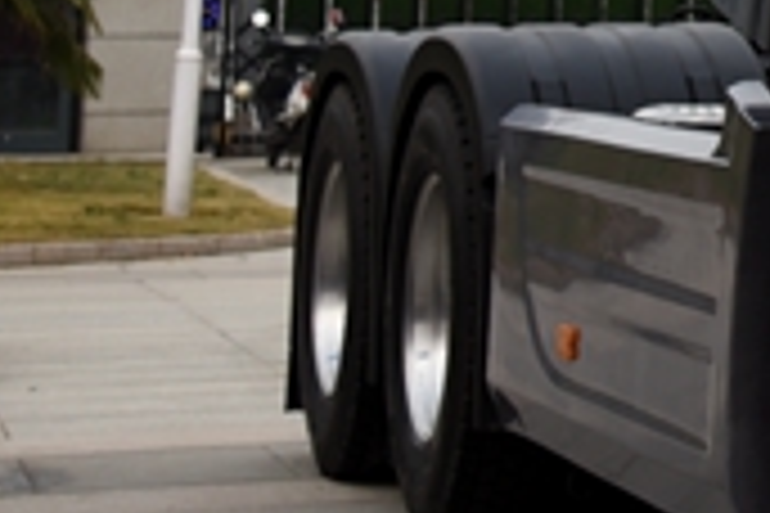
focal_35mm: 180
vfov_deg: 7.4
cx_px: 1860
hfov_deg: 10.0
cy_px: -425
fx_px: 3850
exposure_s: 1/160
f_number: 7.1
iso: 100
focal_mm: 30
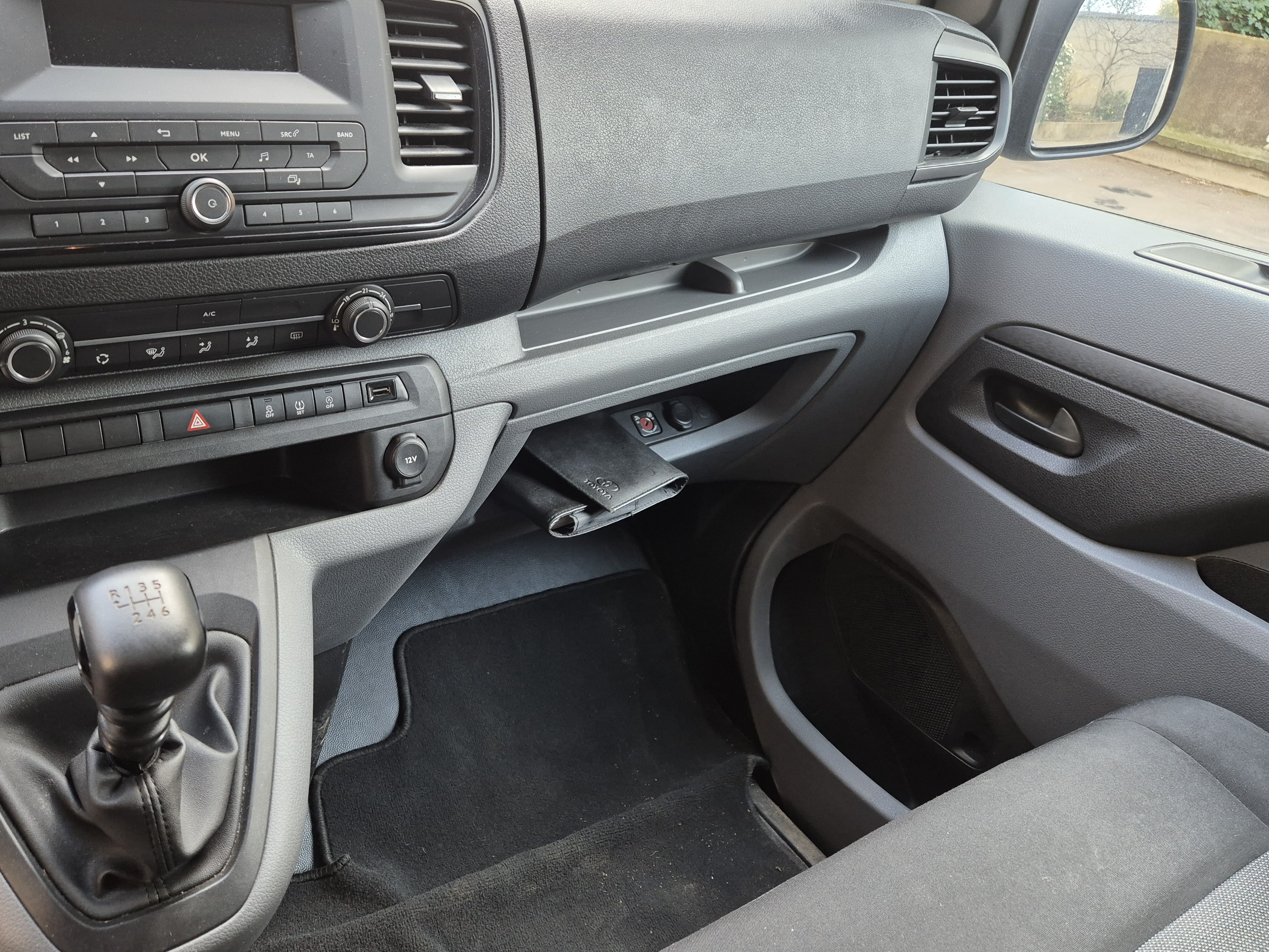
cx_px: 536
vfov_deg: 51.2
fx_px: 990
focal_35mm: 27
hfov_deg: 65.0
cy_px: 412
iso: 200
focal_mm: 5.4
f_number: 1.8
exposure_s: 1/100
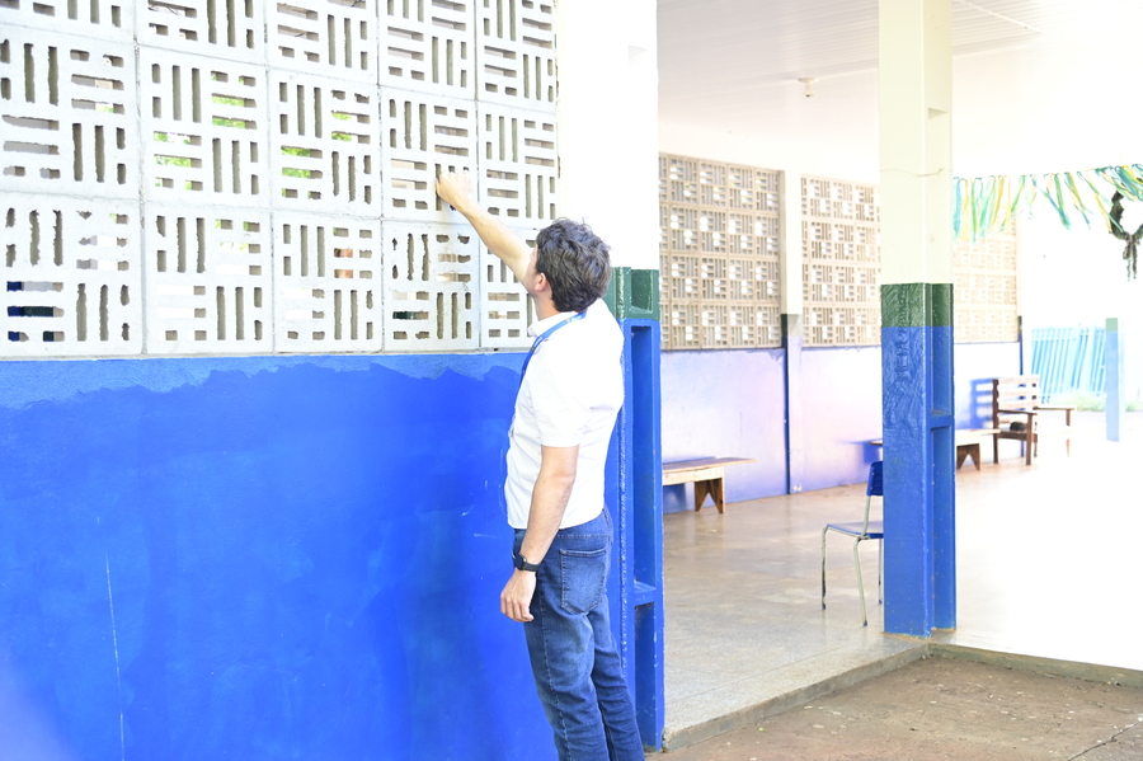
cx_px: 572
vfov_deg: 30.5
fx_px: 1396
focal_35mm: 44
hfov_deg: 44.5
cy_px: 380
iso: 2000
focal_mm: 44
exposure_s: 1/200
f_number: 4
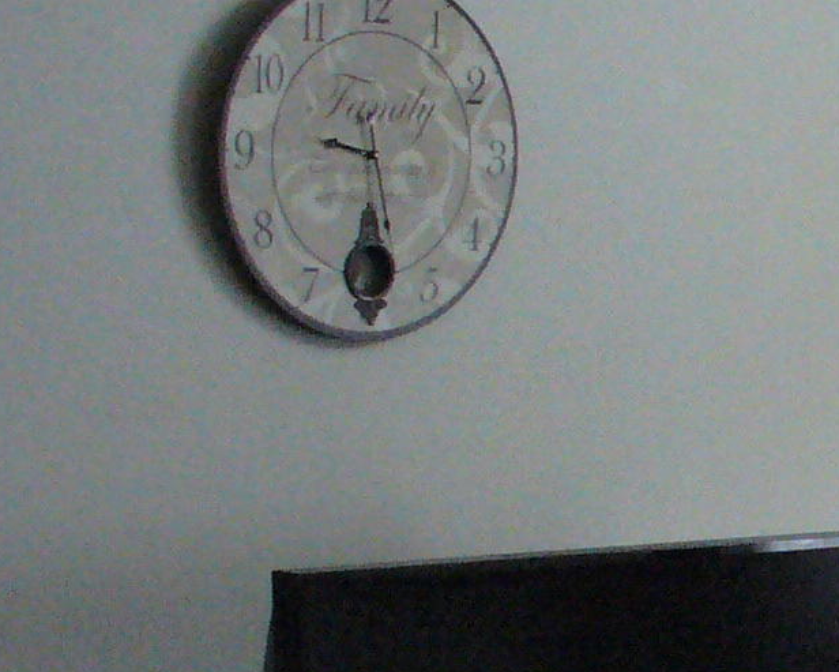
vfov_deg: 10.2
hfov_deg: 11.8
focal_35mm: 150
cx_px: 1543
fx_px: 3725
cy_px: 742
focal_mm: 6.1
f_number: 2.8
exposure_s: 1/50
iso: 400
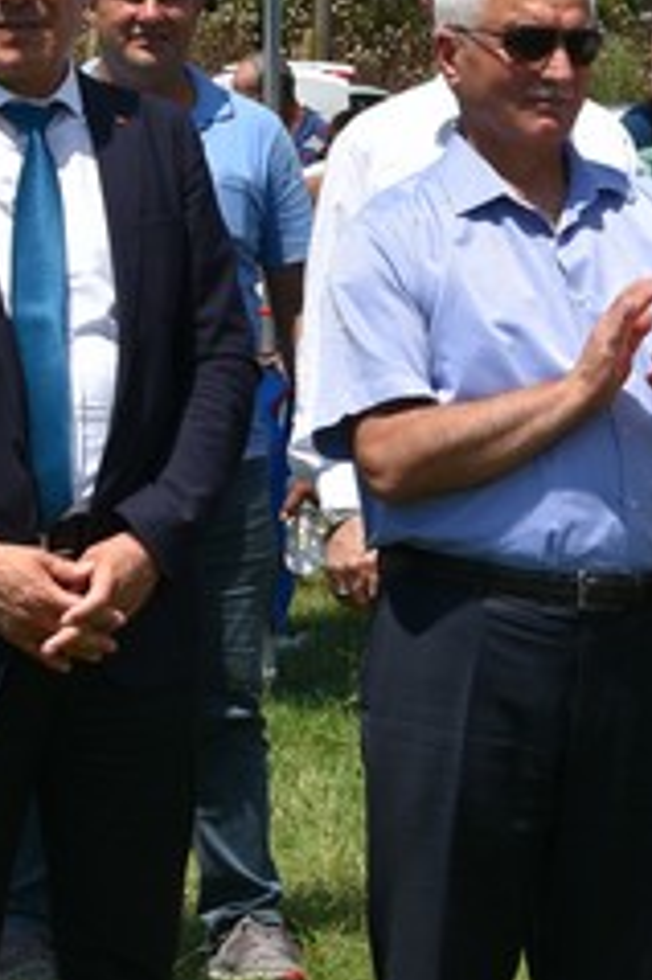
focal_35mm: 191
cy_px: 170
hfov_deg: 7.2
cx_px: 664
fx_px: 5196
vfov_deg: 10.7
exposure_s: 1/500
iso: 200
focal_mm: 38
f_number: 11
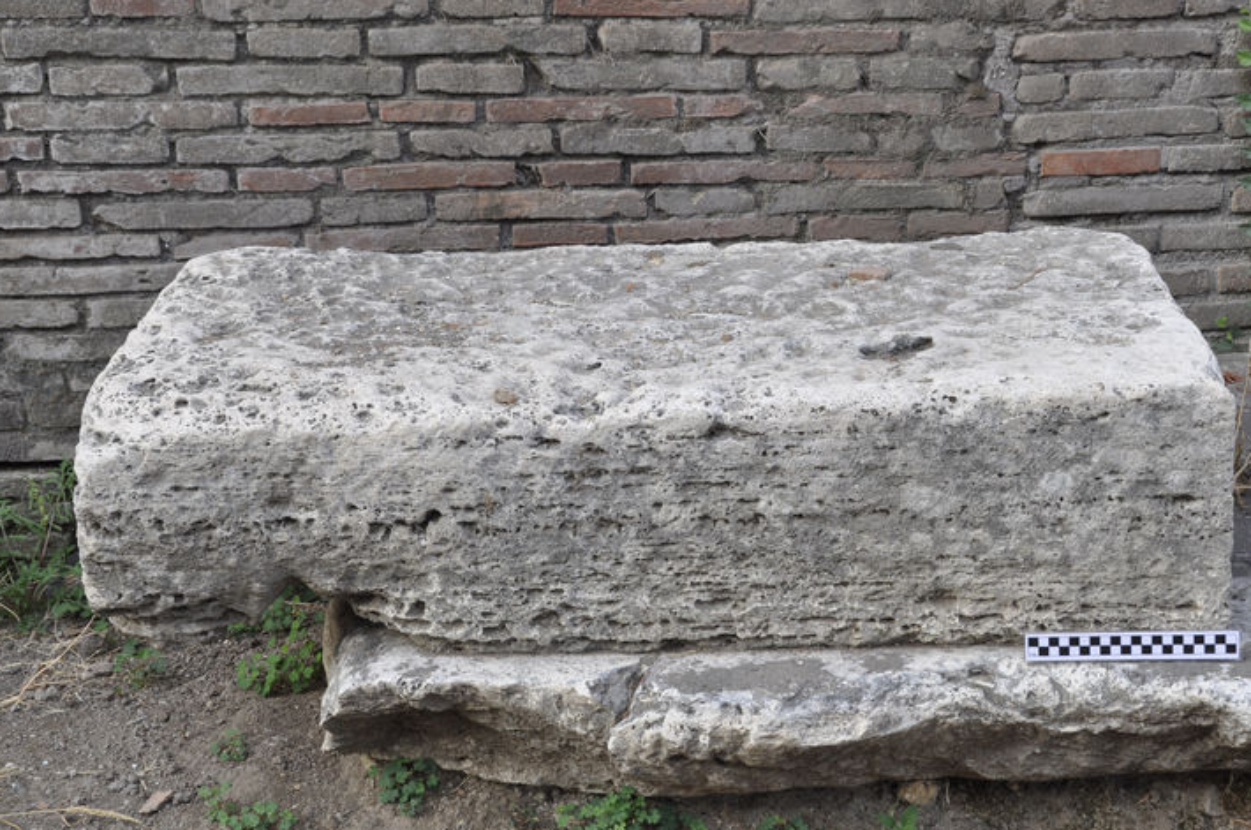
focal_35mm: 71
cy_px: 463
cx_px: 696
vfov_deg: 19.1
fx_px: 2463
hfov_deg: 28.5
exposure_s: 1/125
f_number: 9
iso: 400
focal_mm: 42
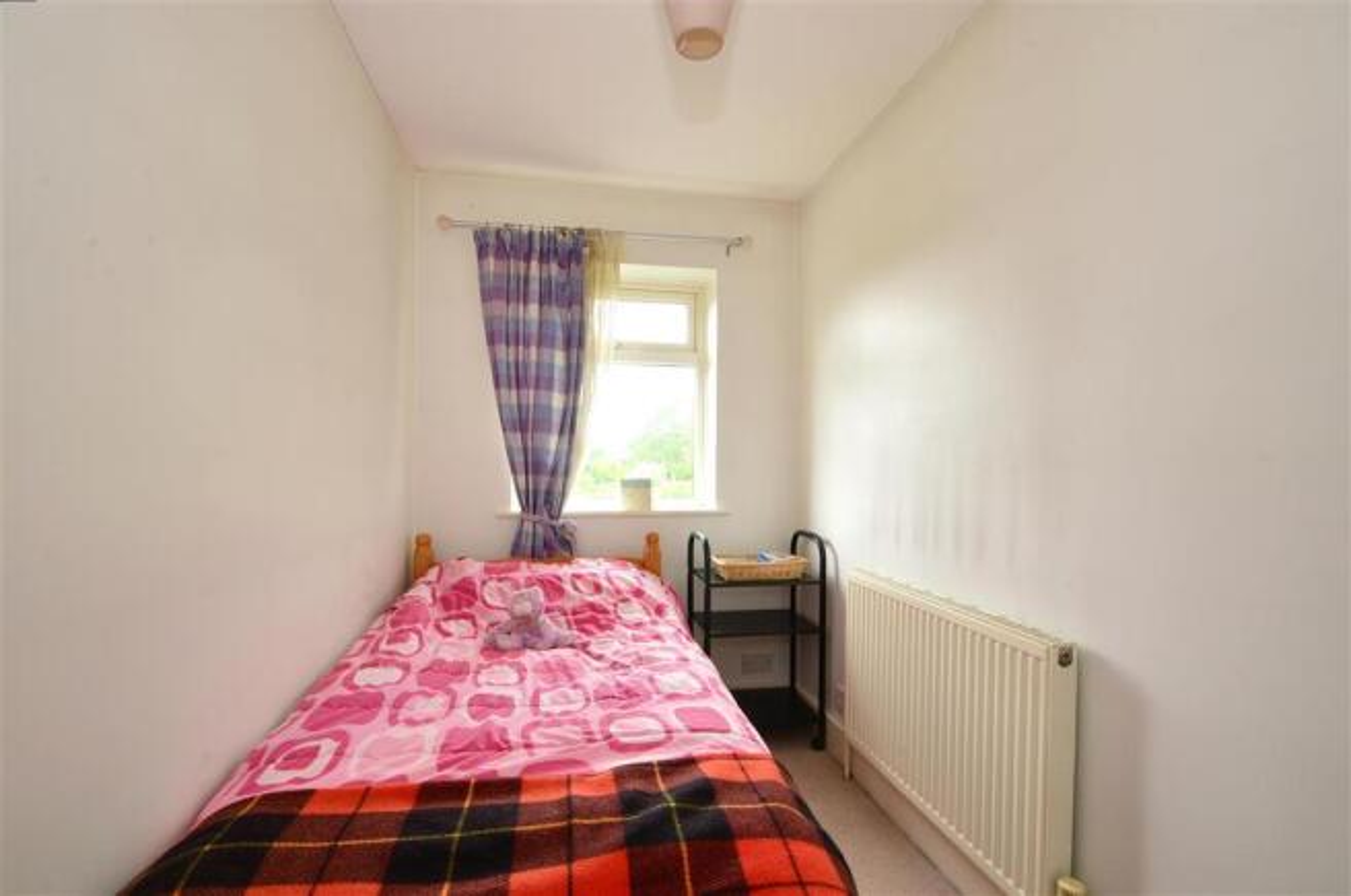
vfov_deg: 77.1
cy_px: 448
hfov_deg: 100.5
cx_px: 676
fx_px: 562
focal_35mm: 15
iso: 200
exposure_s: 1/2.5
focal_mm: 10
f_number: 11
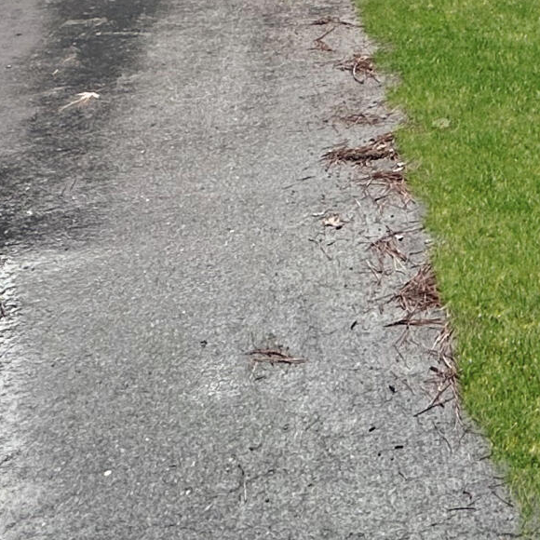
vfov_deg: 21.6
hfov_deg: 24.2
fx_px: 1130
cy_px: -311
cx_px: 664
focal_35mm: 64
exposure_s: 1/477
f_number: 2.2
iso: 40
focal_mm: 2.22
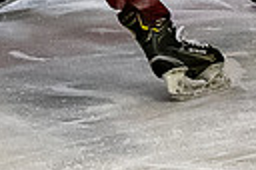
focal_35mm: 883
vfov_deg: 1.5
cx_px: -86
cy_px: -296
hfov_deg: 2.3
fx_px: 6271
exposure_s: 1/800
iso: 2500
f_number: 3.5
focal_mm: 78
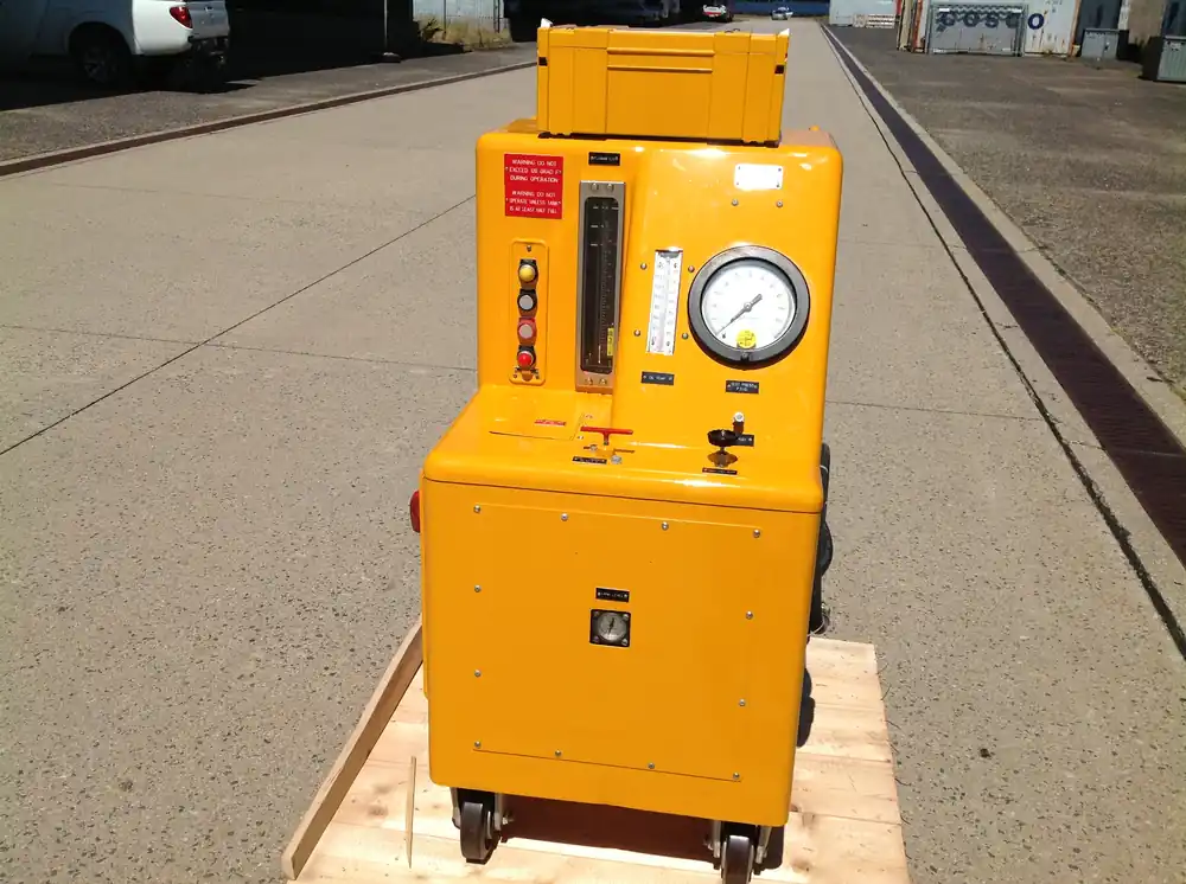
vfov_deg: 40.6
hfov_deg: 52.7
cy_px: 442
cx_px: 593
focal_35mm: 35
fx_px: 1197
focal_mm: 4.28
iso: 64
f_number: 2.4
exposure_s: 1/5051
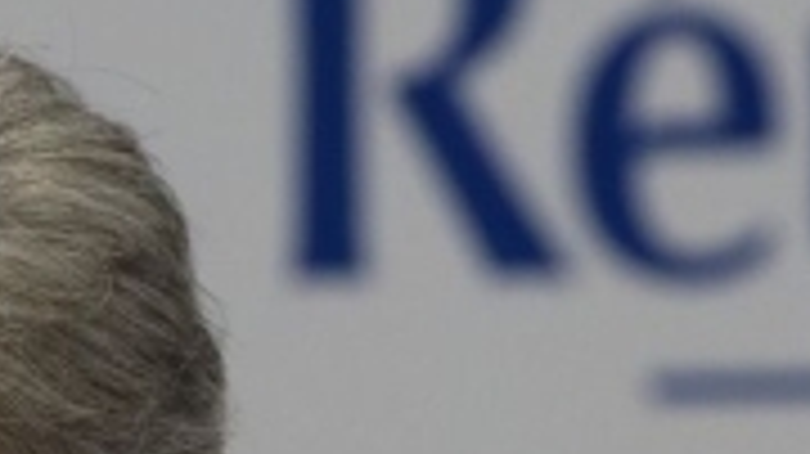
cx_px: 284
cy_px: 802
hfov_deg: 1.5
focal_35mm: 1399
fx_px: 30030
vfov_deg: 0.9
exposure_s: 1/250
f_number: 6.3
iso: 1600
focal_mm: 200
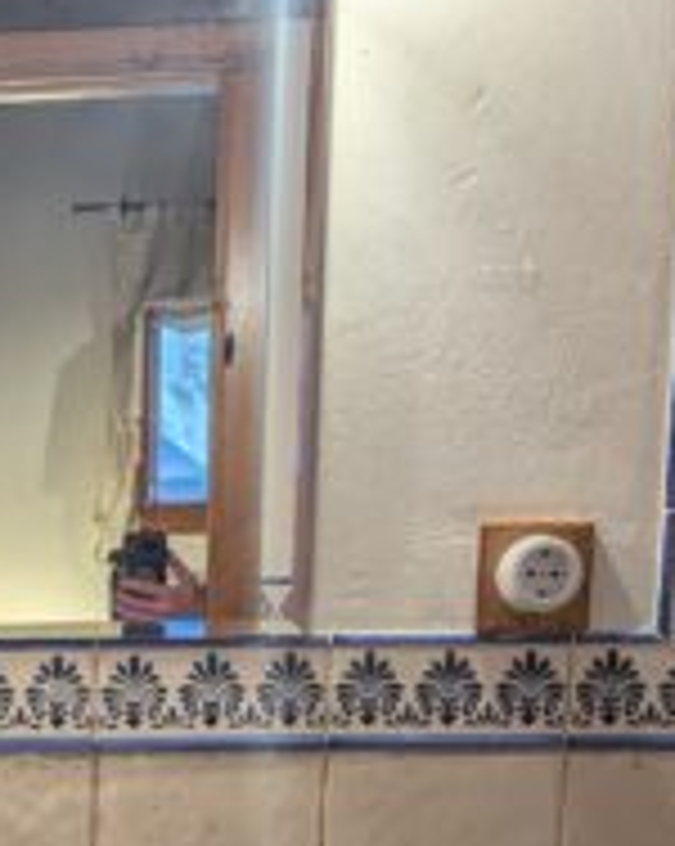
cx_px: -162
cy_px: 1004
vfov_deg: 23.3
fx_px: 1876
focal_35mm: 75
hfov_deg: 19.1
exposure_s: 1/25
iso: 46
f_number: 1.68
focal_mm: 6.9
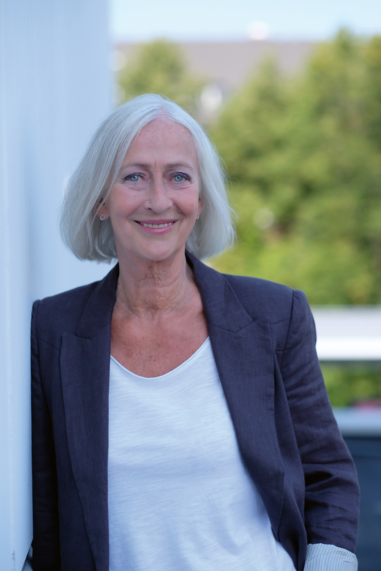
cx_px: 190
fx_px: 1333
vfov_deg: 24.2
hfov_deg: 16.3
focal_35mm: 84
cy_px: 286
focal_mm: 56
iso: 320
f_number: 2
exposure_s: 1/4000
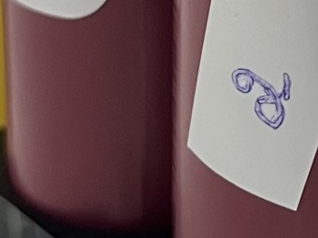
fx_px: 817
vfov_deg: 16.0
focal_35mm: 89
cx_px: 343
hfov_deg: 21.0
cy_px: -42
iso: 80
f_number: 1.6
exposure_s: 1/50
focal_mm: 5.1
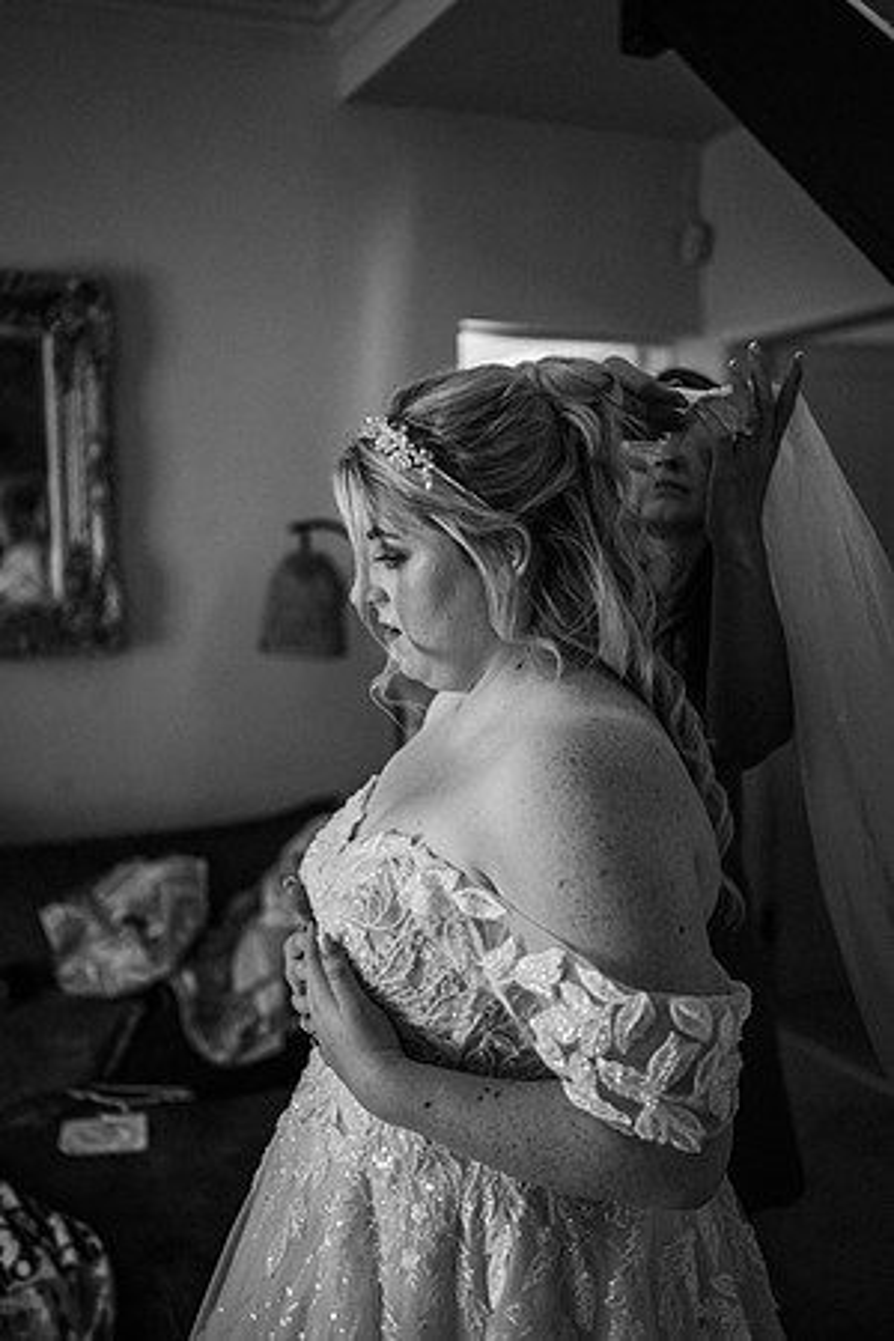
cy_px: 670
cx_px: 447
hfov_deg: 37.9
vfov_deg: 54.4
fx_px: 1304
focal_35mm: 35
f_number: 1.8
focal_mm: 35
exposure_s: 1/250
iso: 720
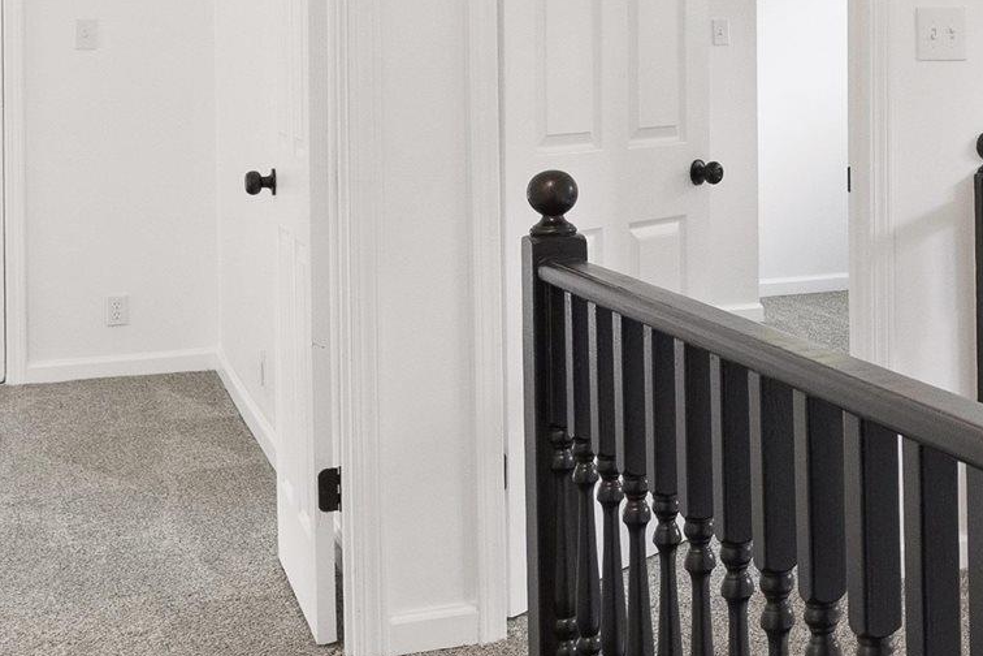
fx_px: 1775
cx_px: 1224
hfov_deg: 26.9
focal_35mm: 65
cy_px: 36
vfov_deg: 20.4
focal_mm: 16
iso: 1250
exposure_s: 1/60
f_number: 5.6
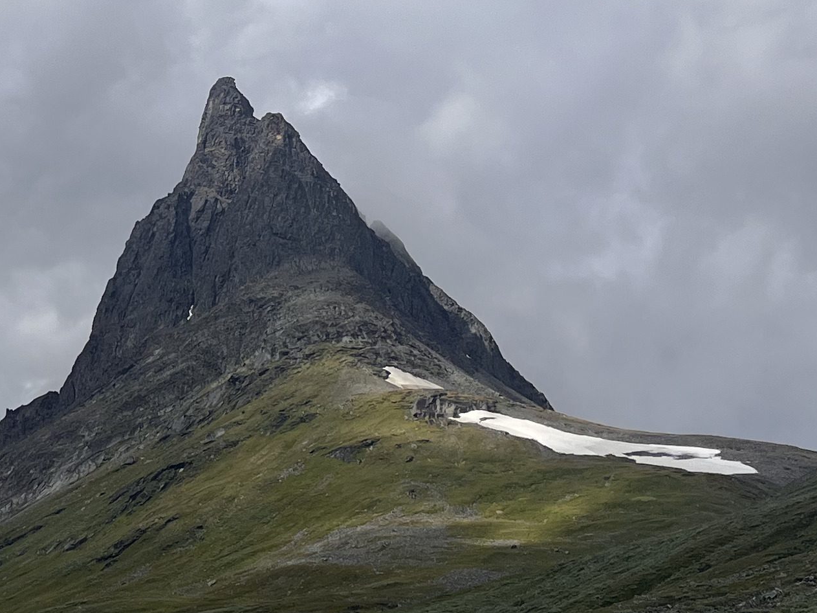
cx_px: 143
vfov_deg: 17.5
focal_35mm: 83
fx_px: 1959
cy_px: 73
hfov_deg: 23.2
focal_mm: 5.1
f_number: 1.6
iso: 50
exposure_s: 1/7874
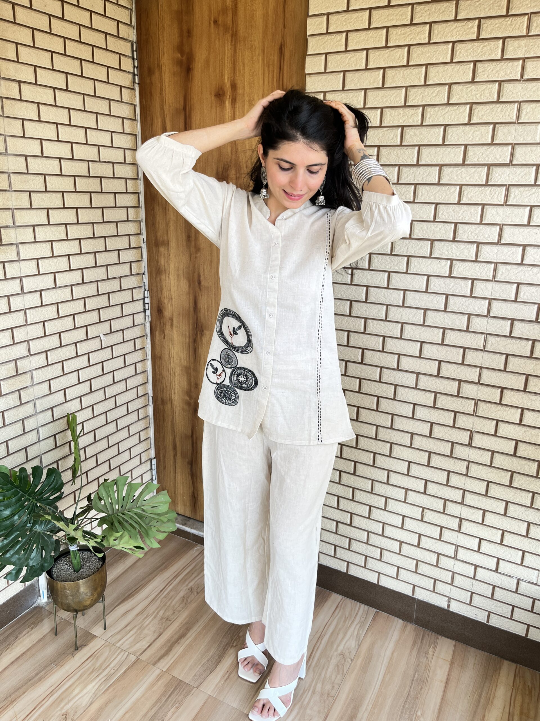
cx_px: 270
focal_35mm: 26
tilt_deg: -17.5
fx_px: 541
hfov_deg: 53.1
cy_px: 360
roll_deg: -1.1
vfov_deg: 67.3
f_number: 1.6
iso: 40
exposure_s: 1/122
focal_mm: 5.1
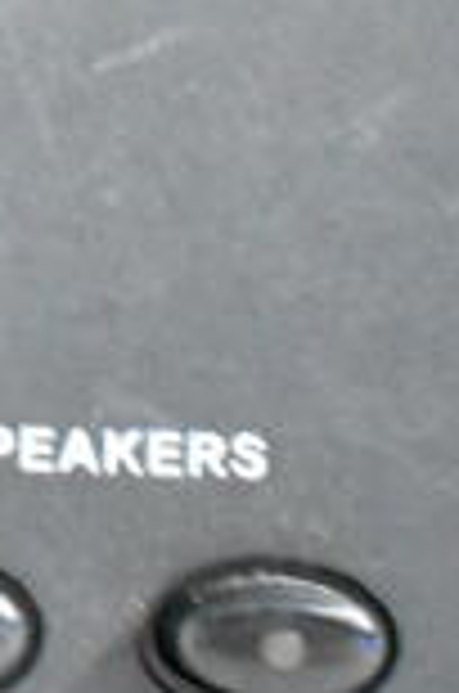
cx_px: -680
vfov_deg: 13.2
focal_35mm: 155
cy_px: 151
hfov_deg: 8.1
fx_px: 2978
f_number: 4
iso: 20000
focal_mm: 26
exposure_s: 1/40
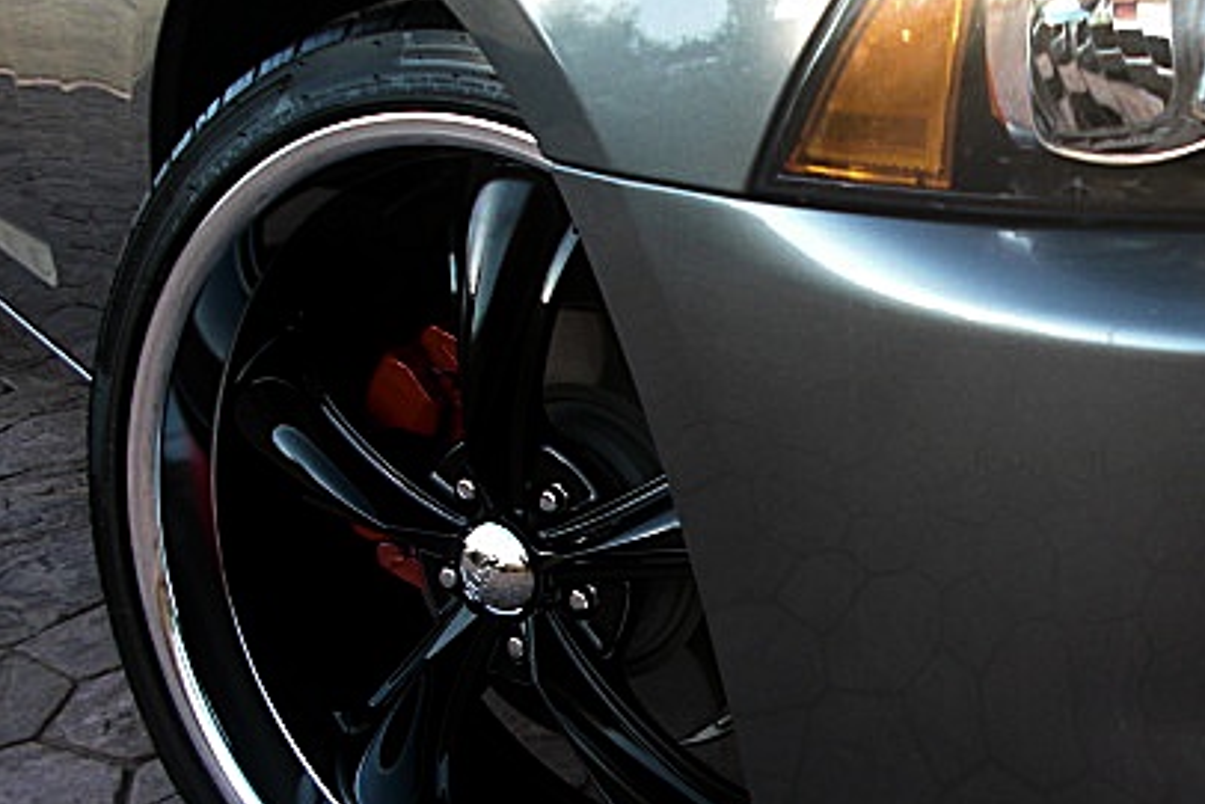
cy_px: 451
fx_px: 1975
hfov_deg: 33.1
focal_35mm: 59
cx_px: 944
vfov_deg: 23.0
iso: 50
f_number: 2.8
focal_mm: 6.3
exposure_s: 1/100
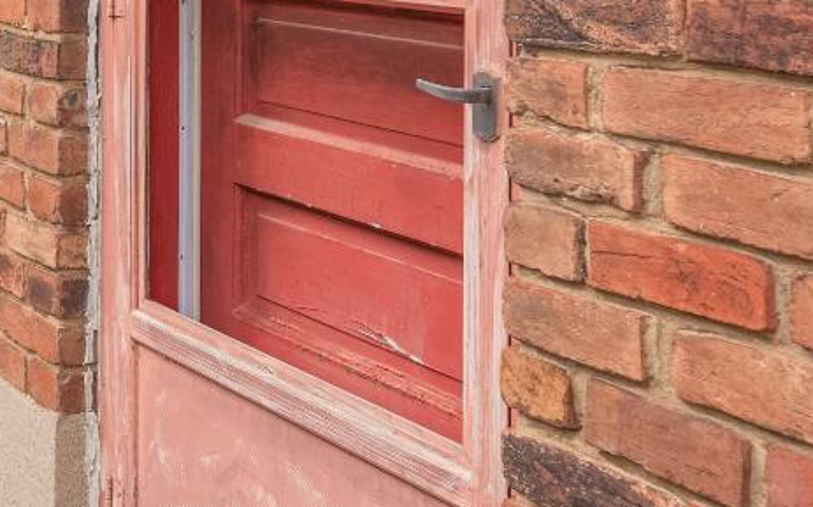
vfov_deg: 18.7
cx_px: -249
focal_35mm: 66
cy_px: -93
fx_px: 1462
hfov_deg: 26.3
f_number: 7.1
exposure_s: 1/6400
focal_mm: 20
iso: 320
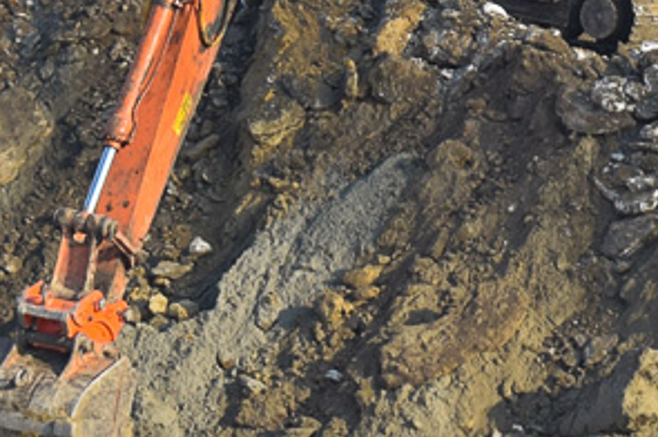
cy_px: -201
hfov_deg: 6.1
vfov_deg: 4.1
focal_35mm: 336
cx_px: 535
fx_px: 6135
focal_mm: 55
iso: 100
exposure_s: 1/320
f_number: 5.6
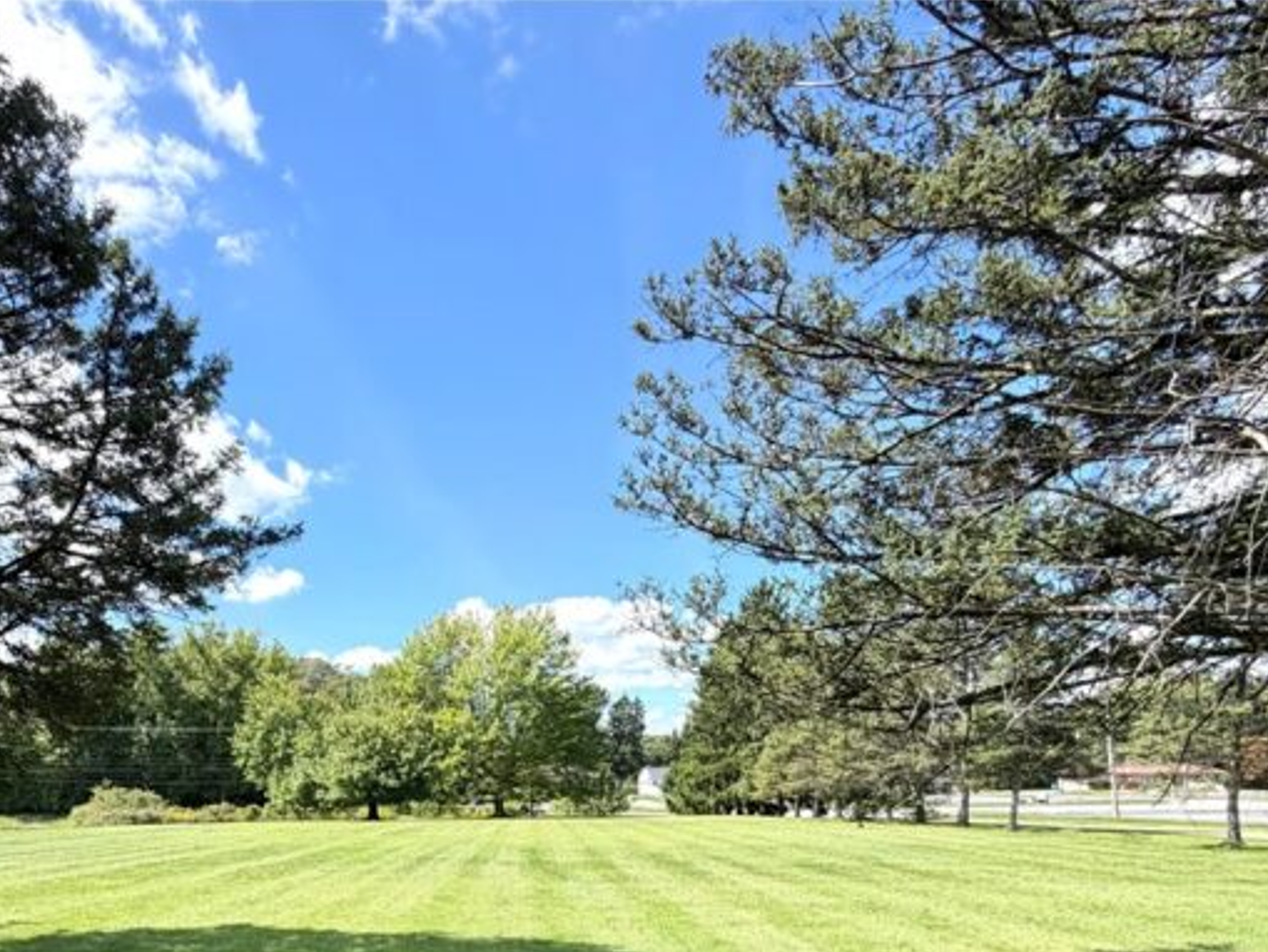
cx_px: 433
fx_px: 806
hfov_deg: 74.3
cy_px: 745
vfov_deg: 57.1
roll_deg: +0.6
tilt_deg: +0.7
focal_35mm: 22
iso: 40
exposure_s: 1/770
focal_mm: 2.22
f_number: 2.2
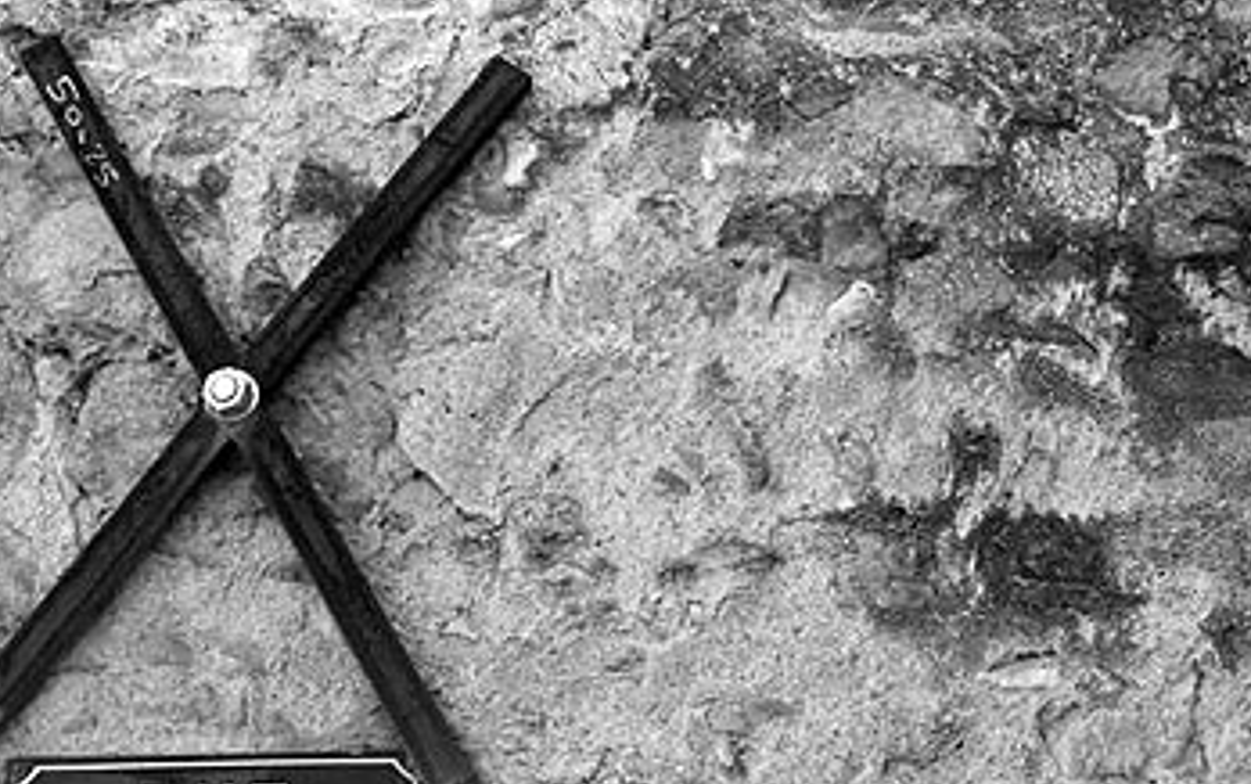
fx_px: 3707
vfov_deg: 12.1
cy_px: 521
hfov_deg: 19.2
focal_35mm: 109
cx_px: 669
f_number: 11
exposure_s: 1/500
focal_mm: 55
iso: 800
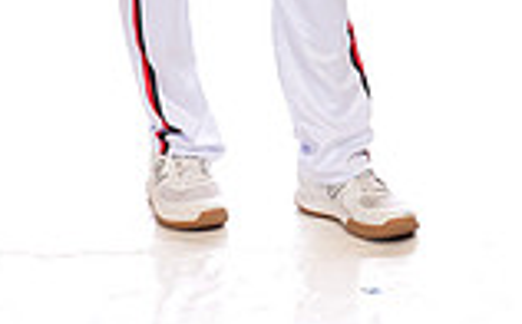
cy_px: -400
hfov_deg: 10.8
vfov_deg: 6.4
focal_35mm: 195
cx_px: 367
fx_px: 2768
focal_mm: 67
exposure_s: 1/250
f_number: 7.1
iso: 800
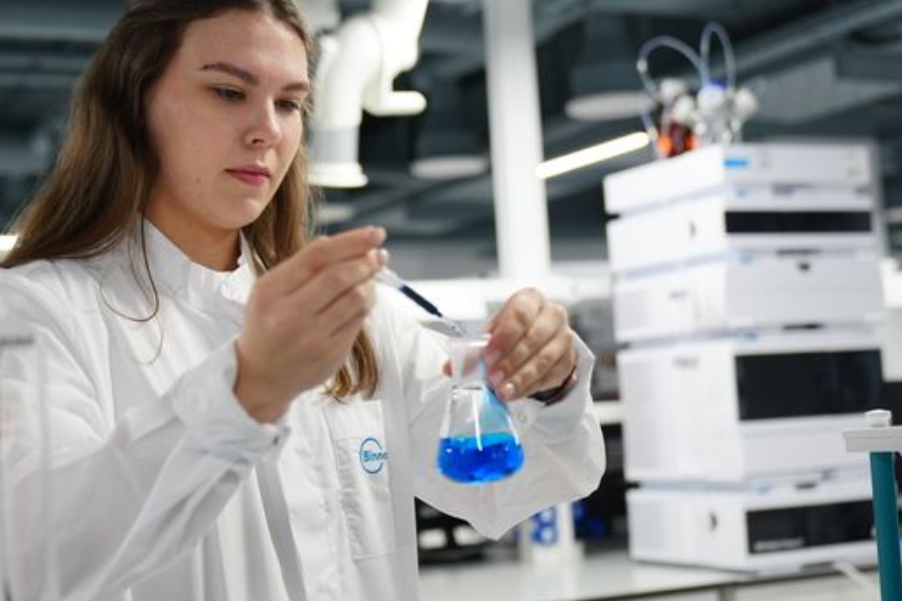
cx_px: 380
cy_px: 313
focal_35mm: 61
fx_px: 1528
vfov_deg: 22.3
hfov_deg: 32.8
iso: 1250
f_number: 2.8
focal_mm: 45
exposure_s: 1/400
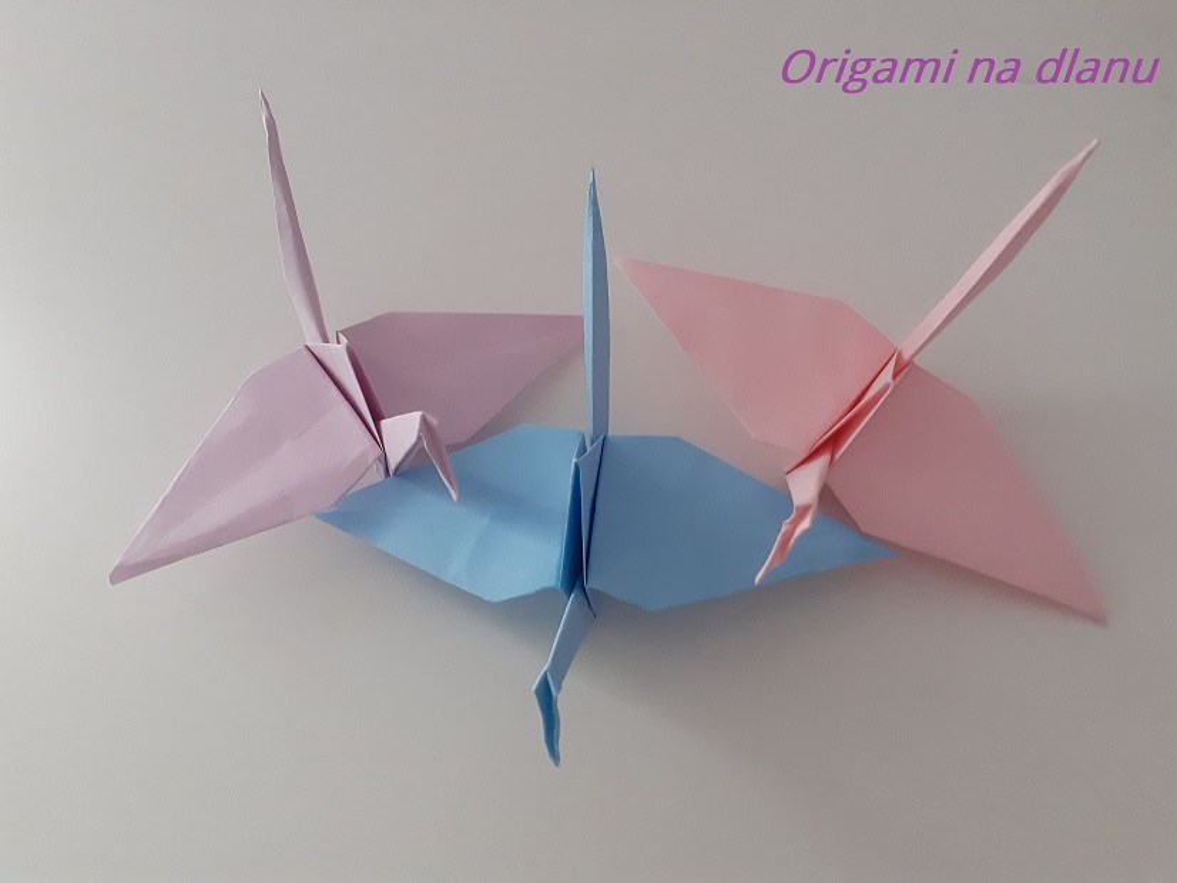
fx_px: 918
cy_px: 442
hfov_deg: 65.3
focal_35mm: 27
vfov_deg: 51.4
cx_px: 588
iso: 250
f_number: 1.9
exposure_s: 1/50
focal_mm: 3.6
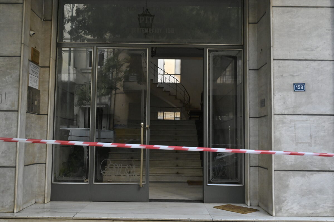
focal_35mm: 39
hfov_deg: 49.6
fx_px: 362
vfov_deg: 34.2
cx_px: 167
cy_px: 111
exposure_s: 1/500
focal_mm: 39
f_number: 8
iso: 6400
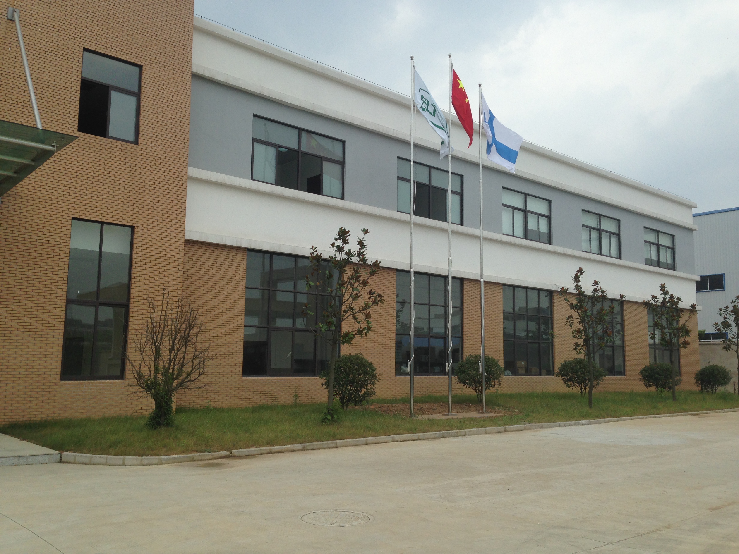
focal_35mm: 33
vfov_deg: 42.9
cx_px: 370
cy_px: 277
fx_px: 705
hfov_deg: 55.4
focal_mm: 4.12
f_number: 2.4
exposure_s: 1/1550
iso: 50
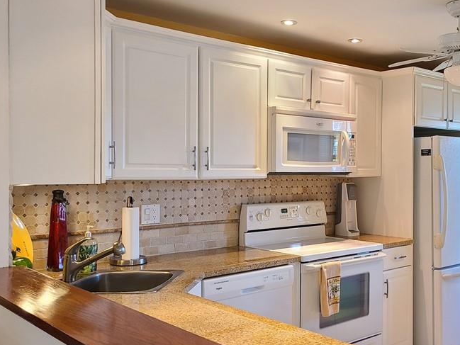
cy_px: 180
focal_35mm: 41
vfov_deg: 35.1
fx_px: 545
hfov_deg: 44.6
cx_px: 332
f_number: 1.8
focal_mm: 5.4
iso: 200
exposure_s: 1/59
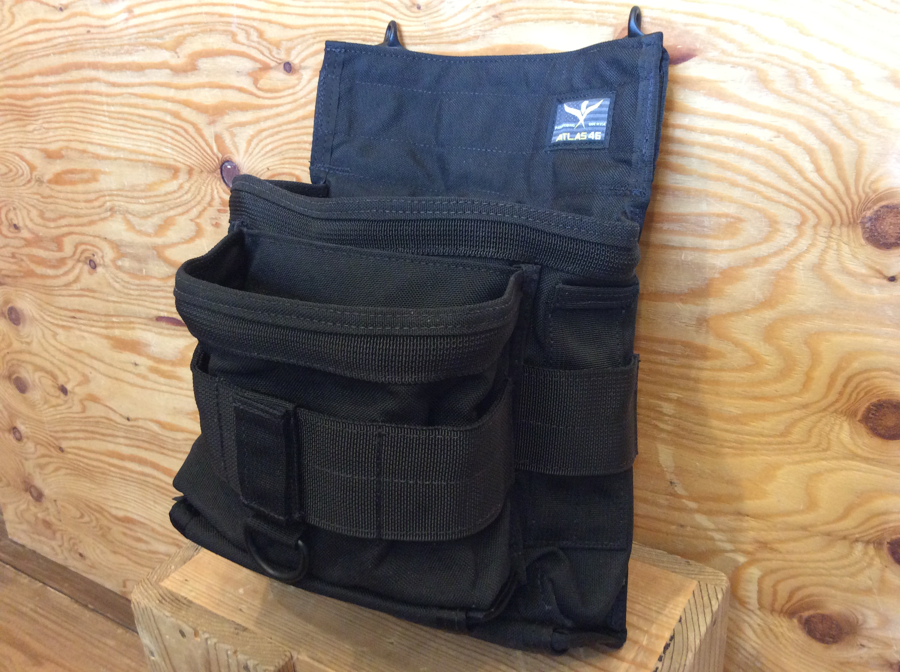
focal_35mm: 32
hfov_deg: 56.9
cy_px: 336
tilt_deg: -26.7
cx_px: 450
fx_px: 831
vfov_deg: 44.1
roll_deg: +5.9
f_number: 2.4
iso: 160
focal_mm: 3.3
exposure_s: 1/24
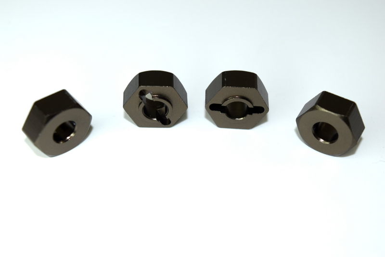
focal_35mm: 75
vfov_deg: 18.2
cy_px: 128
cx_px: 192
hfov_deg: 27.0
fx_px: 802
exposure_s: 1/80
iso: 100
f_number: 8
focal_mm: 50
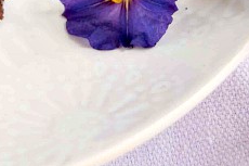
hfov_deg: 12.5
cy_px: -137
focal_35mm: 160
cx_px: -56
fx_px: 1106
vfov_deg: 8.2
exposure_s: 1/60
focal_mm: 24
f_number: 4
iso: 100
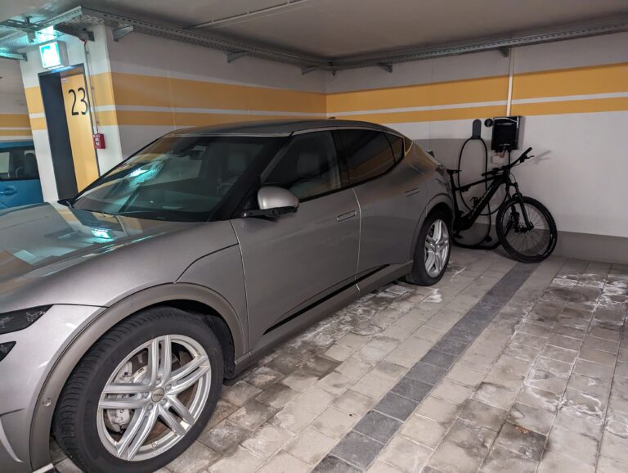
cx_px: 314
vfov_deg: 56.9
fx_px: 436
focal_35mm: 24
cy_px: 236
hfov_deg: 71.5
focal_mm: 6.81
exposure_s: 1/24.4
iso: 1292
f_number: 1.85
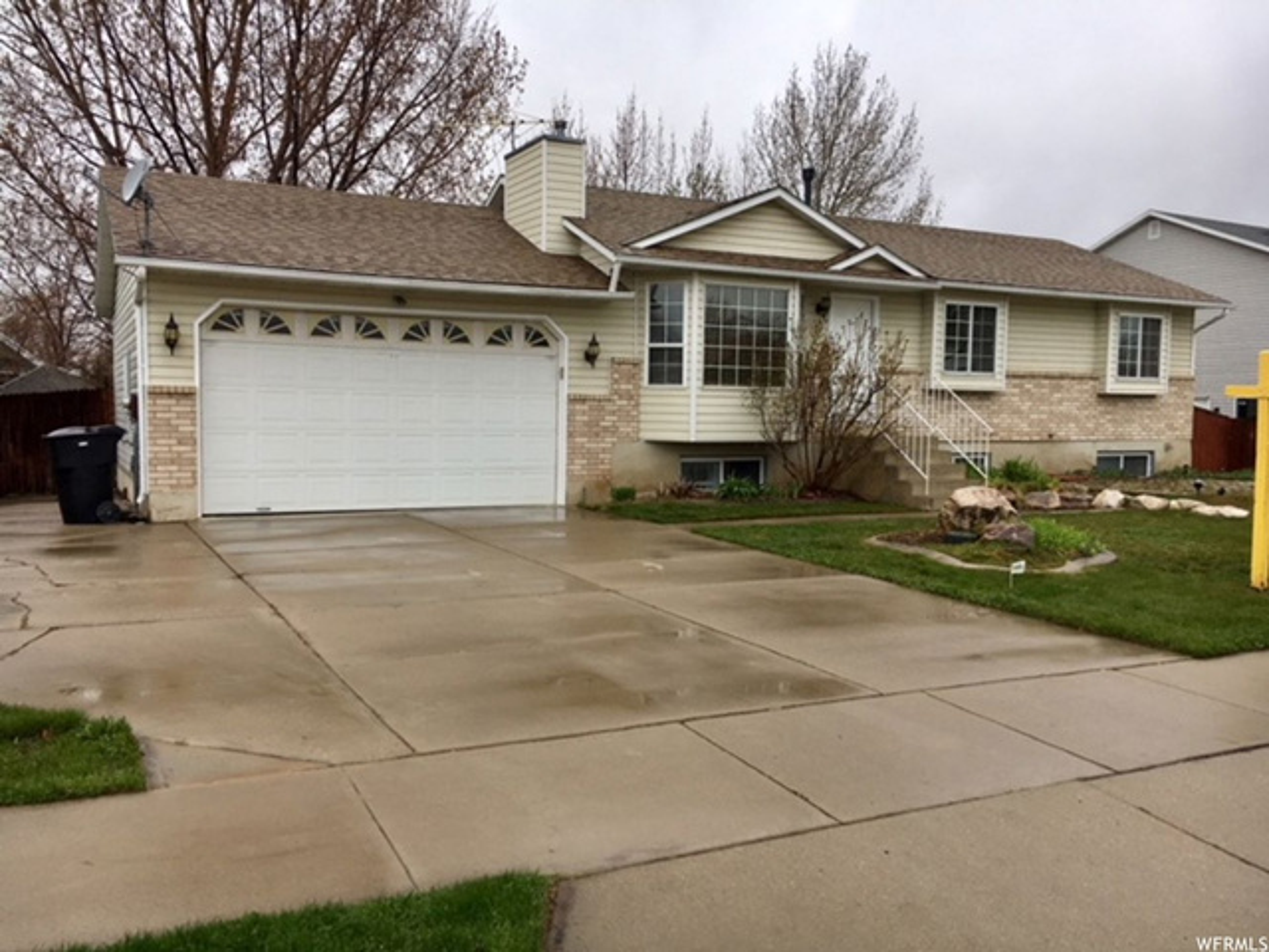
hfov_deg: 61.7
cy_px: 476
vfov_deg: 48.2
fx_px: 1063
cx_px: 634
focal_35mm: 29
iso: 25
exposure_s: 1/1374
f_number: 2.2
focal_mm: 4.15
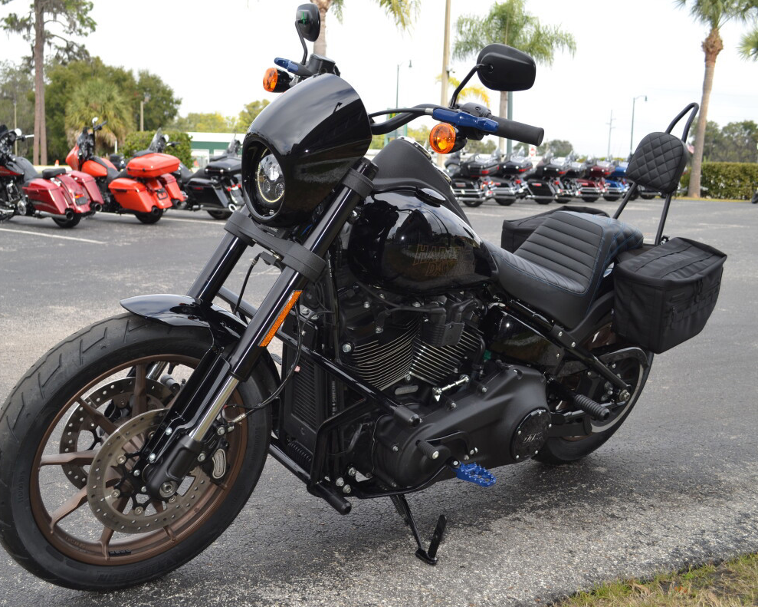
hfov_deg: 44.7
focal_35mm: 41
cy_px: 306
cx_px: 329
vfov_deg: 36.5
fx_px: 920
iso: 100
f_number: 5.6
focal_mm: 24
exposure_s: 1/200
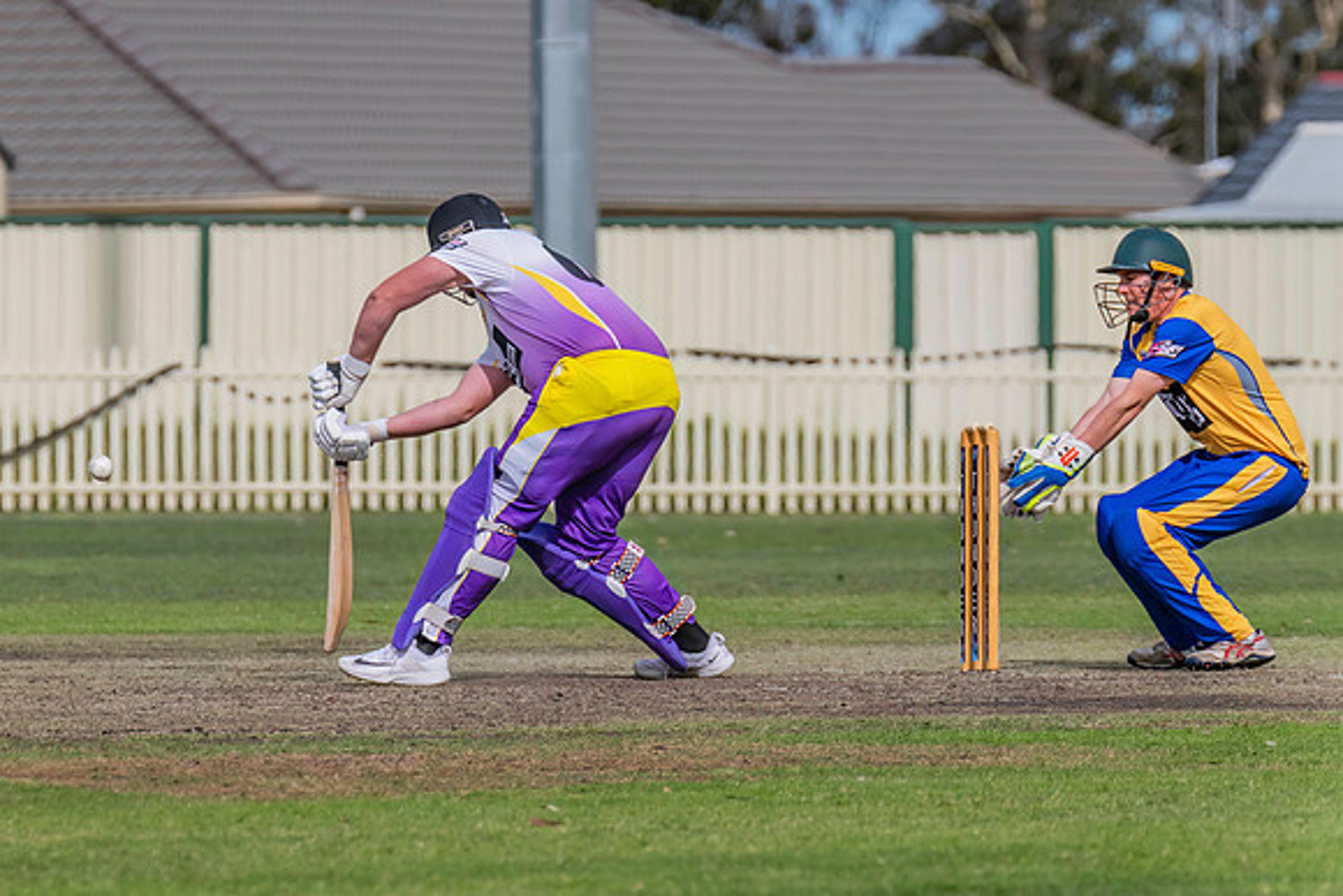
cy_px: 372
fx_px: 21062
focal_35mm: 564
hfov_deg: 3.7
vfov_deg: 2.4
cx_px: 524
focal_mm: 460
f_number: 9
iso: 800
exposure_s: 1/2500
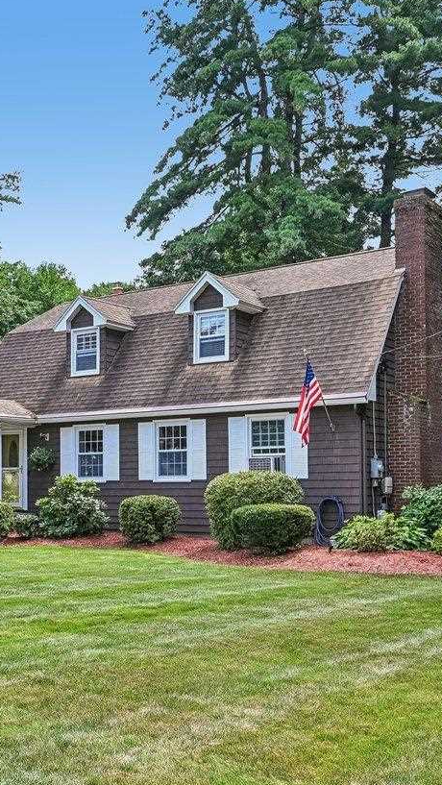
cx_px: 163
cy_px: 459
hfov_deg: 28.3
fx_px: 874
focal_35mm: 42
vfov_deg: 48.1
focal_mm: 16
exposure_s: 1/250
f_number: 8
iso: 400
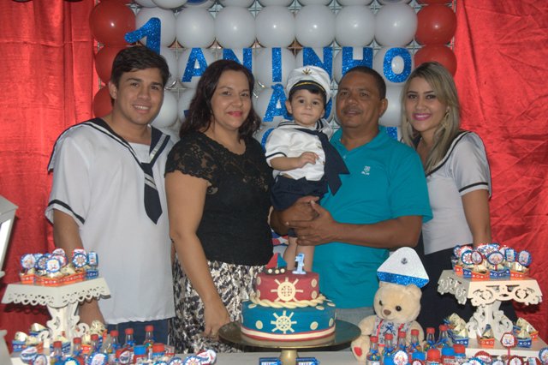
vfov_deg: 23.8
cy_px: 182
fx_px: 867
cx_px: 274
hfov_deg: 35.1
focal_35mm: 57
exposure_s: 1/60
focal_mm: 38
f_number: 4.5
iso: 800
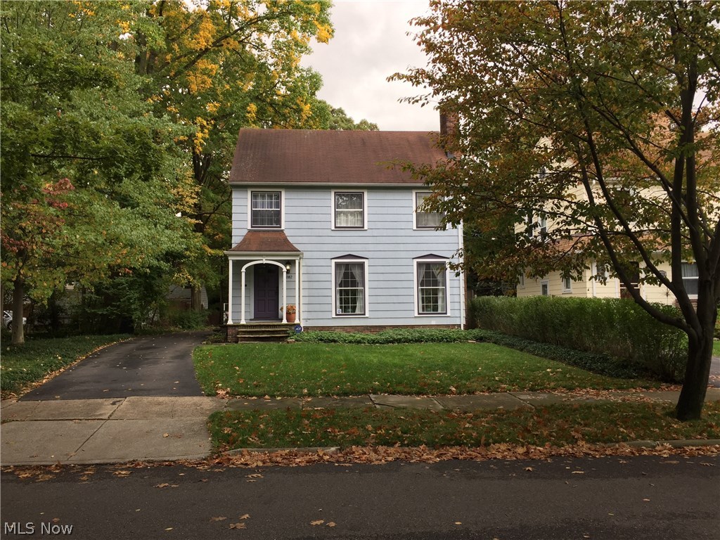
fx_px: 603
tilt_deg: +5.7
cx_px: 360
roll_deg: +0.9
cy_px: 270
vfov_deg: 48.2
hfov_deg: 61.7
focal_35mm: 29
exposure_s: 1/180
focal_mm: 4.15
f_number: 2.2
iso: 32
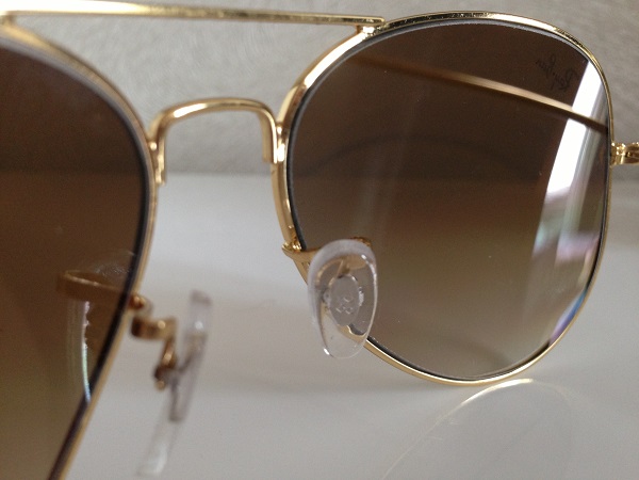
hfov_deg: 55.4
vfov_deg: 42.9
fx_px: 609
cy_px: 240
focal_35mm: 33
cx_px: 320
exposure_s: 1/20
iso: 160
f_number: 2.4
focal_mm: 4.13
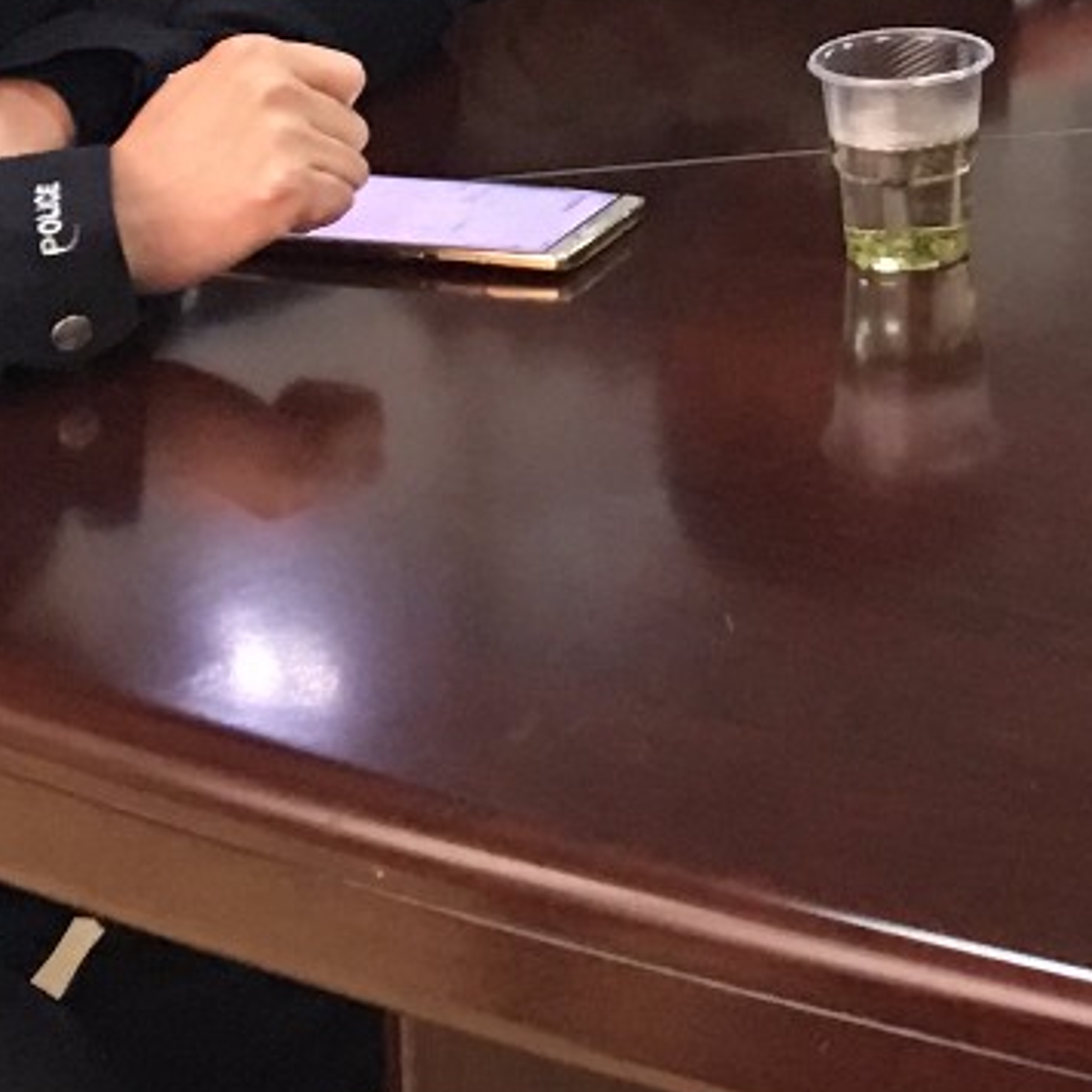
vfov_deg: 11.9
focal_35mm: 144
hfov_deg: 11.6
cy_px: -248
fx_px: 5139
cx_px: 1669
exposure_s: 1/17
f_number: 2.2
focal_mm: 4.15
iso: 100
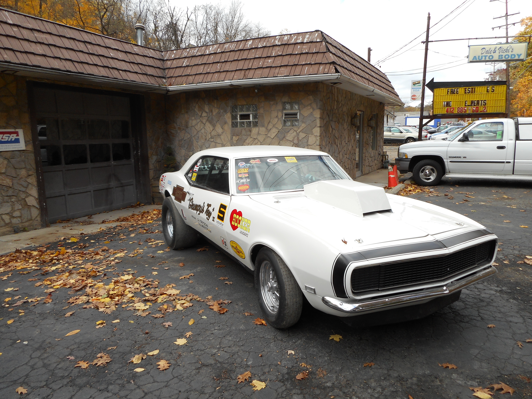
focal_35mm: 25
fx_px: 384
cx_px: 266
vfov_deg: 54.9
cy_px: 200
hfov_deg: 69.4
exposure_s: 1/160
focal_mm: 4.5
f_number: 3.7
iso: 80
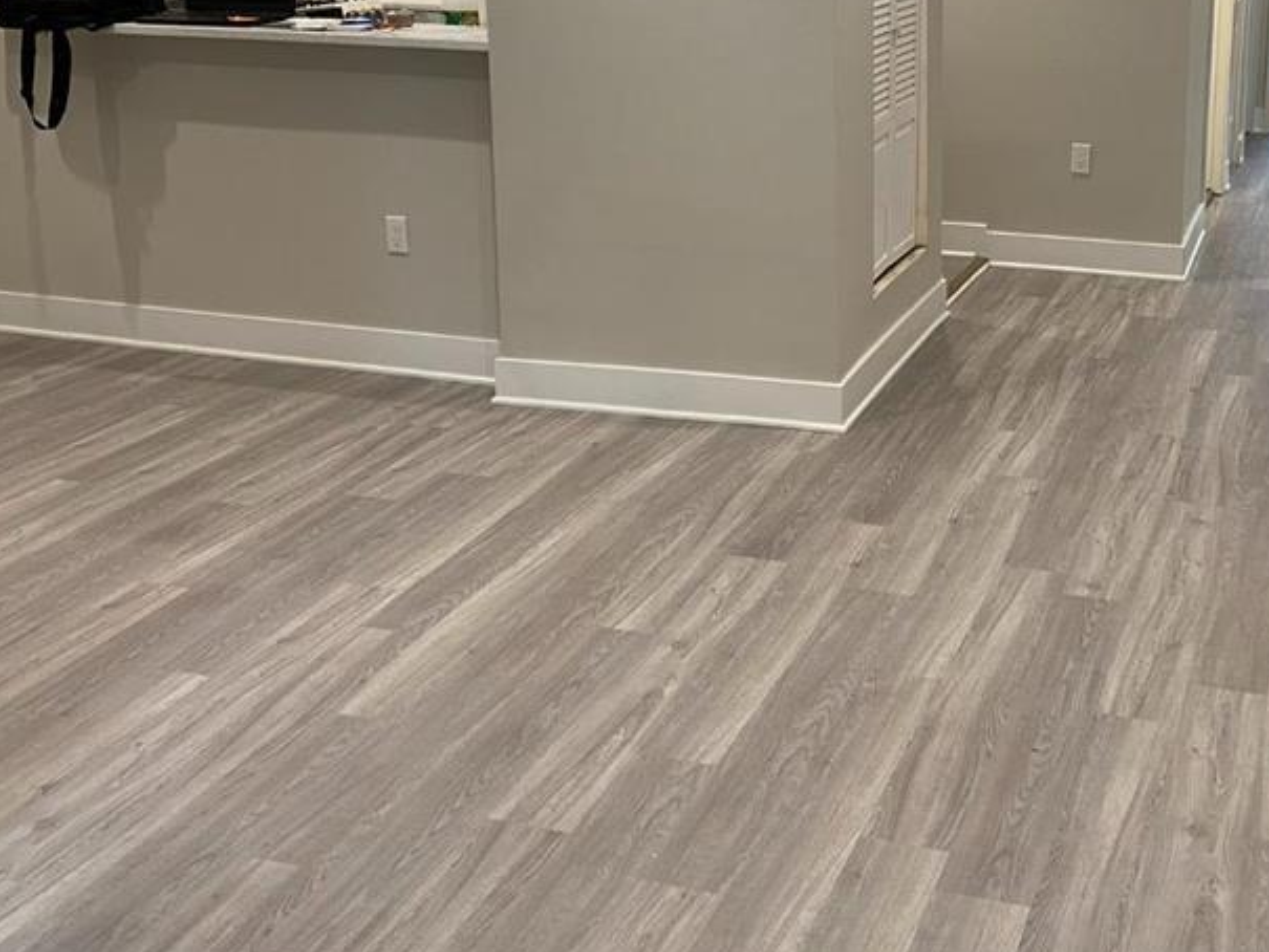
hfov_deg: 42.1
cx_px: 898
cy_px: 208
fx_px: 1613
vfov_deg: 32.1
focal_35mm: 44
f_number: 1.8
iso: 80
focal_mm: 4.25
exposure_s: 1/60
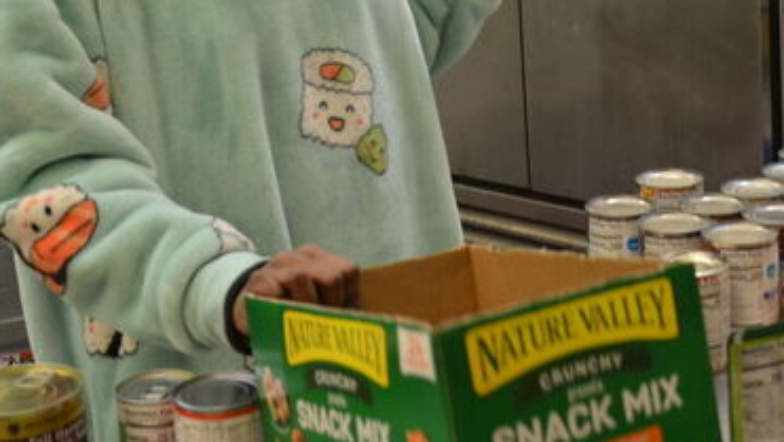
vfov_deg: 15.4
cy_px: -14
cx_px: 498
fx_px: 1601
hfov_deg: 27.4
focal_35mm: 77
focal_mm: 22
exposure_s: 1/50
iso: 400
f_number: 3.8
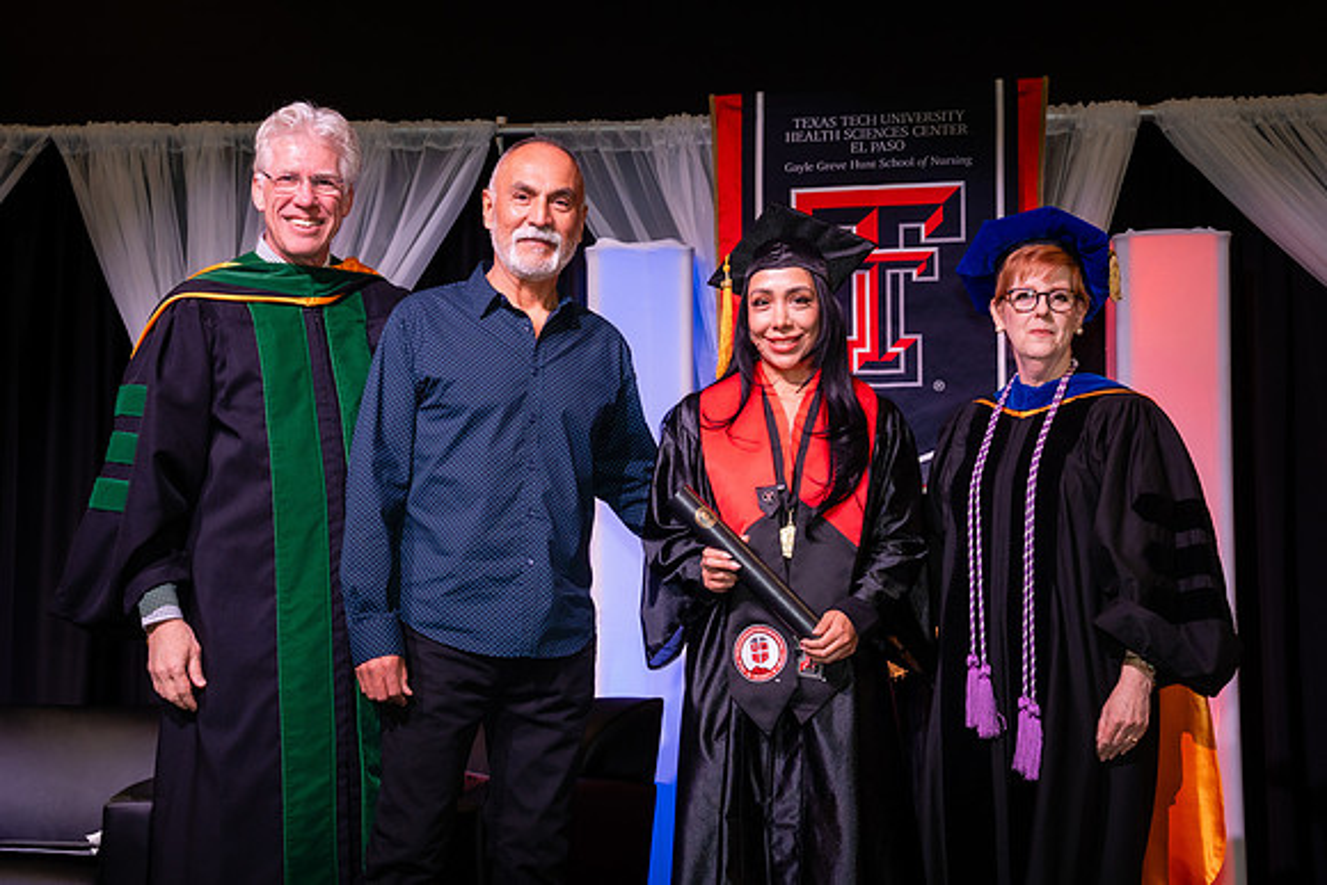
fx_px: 2083
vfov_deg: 24.0
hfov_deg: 35.3
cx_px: 679
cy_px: 454
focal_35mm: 56
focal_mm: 52
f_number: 5.6
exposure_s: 1/160
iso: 1250
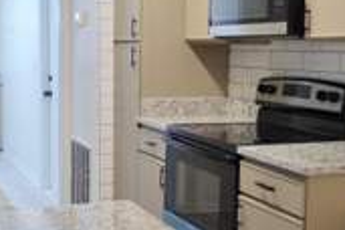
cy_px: 110
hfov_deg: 30.0
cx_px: 143
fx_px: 642
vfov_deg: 20.3
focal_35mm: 67
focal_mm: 5.4
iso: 250
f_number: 1.8
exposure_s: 1/120
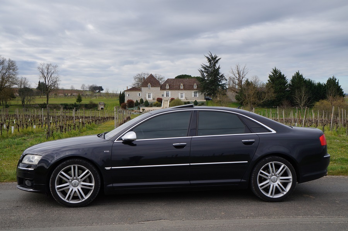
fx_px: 377
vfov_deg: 34.2
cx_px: 174
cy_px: 116
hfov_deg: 49.6
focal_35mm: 39
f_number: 13
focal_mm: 26
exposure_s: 1/60
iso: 100
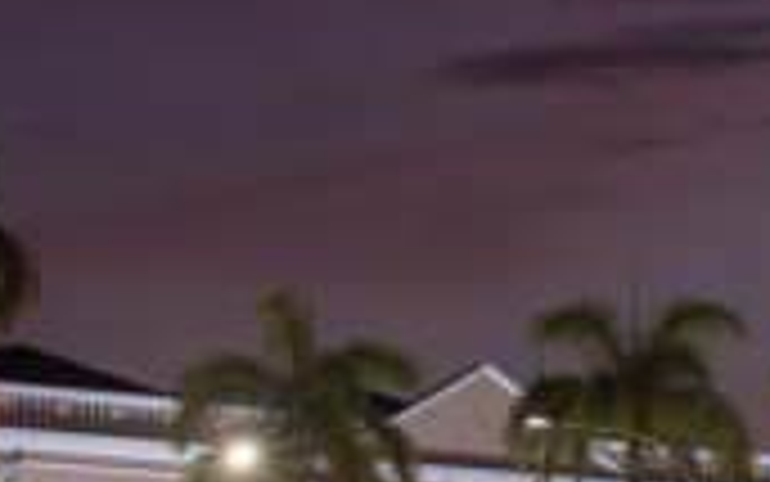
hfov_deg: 9.7
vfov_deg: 6.1
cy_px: 257
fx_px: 4555
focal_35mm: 217
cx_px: 527
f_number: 3.2
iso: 1000
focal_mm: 50
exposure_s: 1/30
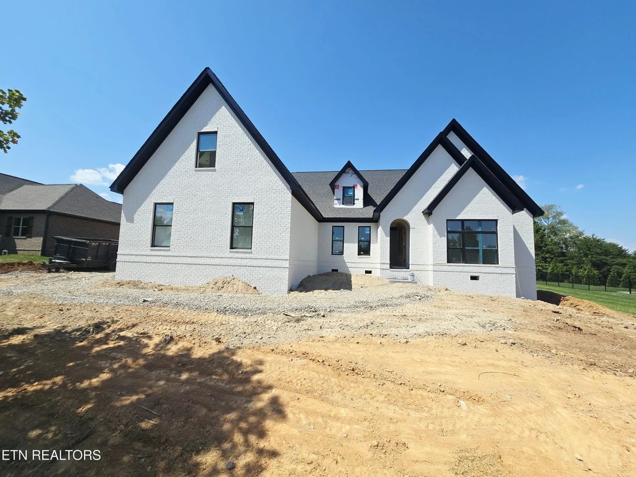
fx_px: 239
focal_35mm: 13
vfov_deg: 89.9
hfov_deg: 106.2
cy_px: 238
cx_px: 318
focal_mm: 2.2
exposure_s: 1/2628
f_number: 2.2
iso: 50
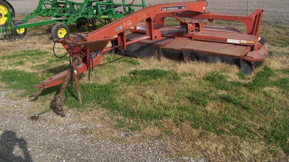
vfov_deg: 29.5
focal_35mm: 40
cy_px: 53
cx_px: 146
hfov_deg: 50.5
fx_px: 307
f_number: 4
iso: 67
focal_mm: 5.85
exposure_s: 1/800
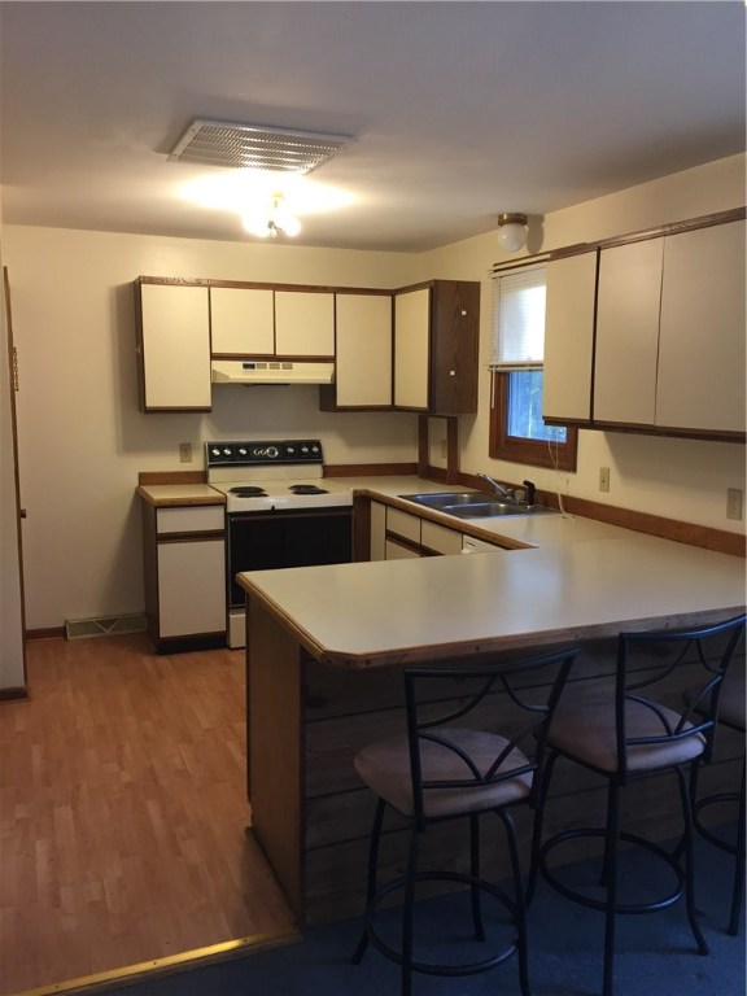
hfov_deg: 48.2
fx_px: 834
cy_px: 498
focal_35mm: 29
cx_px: 374
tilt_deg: -8.1
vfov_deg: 61.7
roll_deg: -0.2
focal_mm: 4.15
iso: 64
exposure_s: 1/30
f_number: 2.2
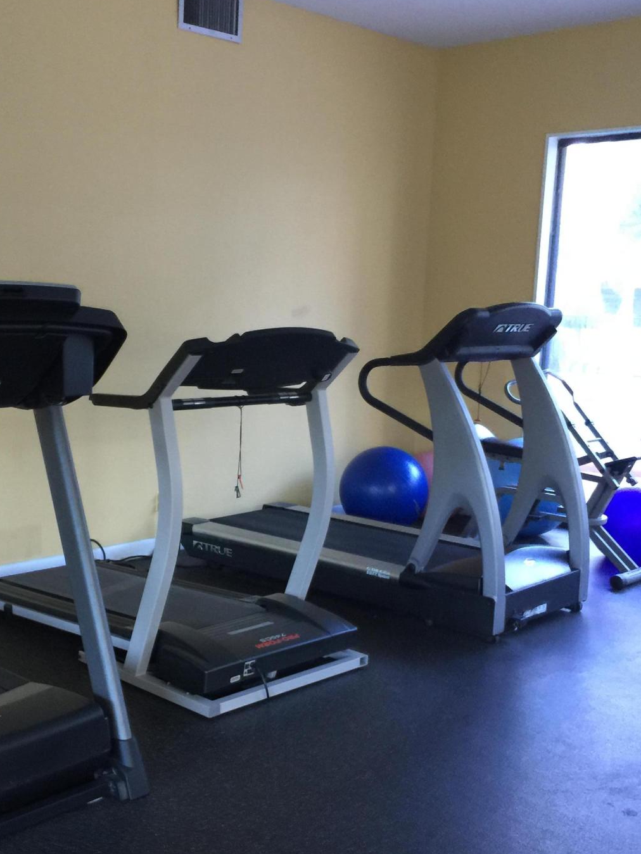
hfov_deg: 33.4
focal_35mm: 43
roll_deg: -1.2
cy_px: 482
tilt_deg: -10.7
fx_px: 1061
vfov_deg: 43.8
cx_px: 224
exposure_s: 1/4
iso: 80
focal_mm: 4.15
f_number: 2.2
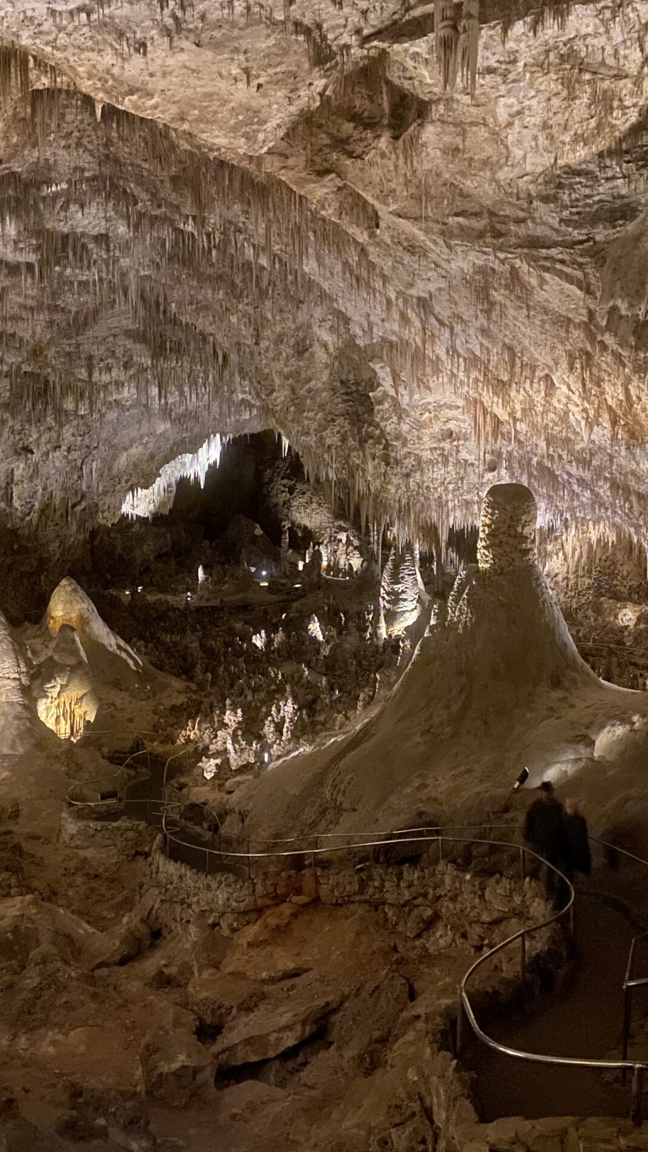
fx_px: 1161
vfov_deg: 52.8
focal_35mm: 38
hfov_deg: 31.1
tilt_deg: -4.3
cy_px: 578
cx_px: 261
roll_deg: +0.1
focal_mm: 4.25
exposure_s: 1/4
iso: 1000
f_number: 1.8
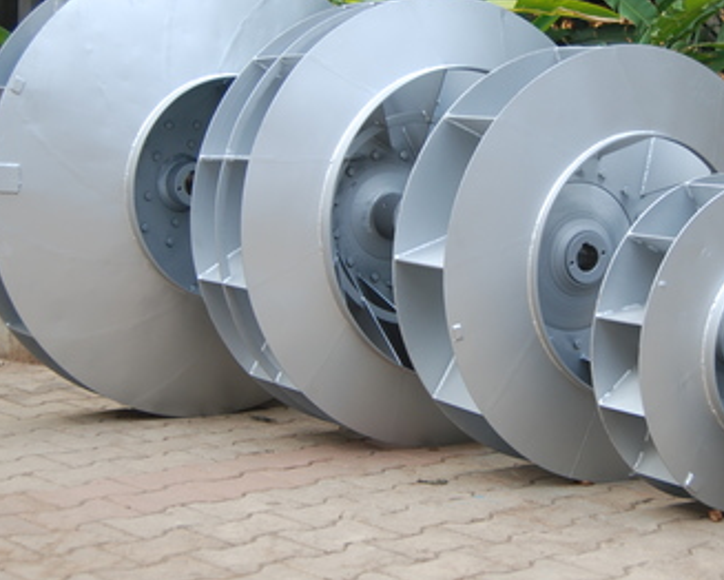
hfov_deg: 27.4
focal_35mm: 69
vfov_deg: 22.2
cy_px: 240
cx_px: 469
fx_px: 1479
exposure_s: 1/80
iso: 200
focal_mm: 32
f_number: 4.5
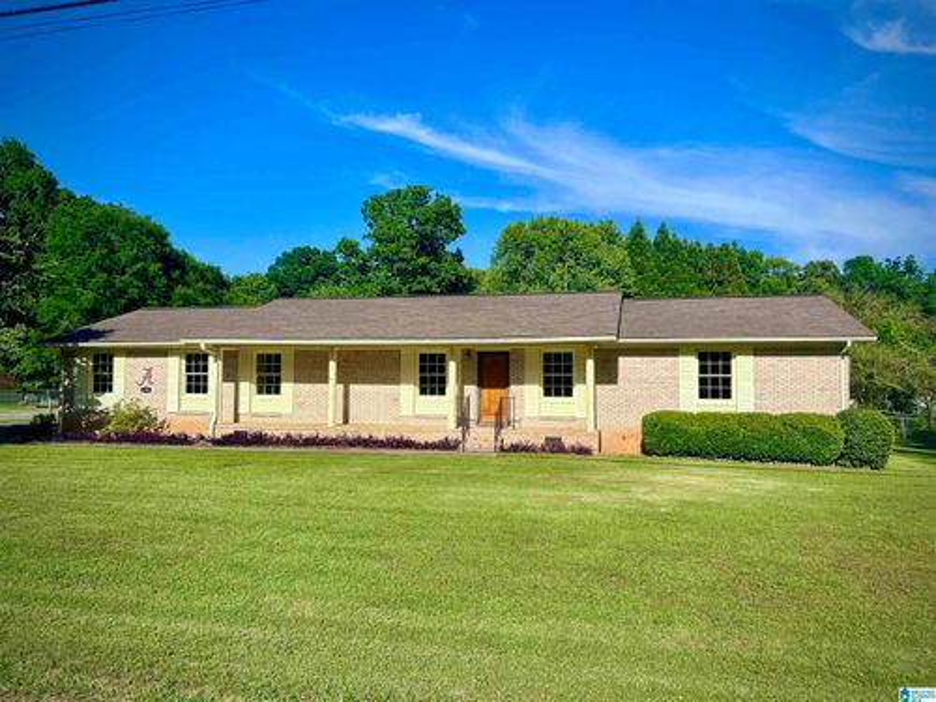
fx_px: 703
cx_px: 468
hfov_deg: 67.3
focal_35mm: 26
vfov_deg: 53.1
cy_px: 351
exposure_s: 1/5587
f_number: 1.5
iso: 50
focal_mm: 5.7
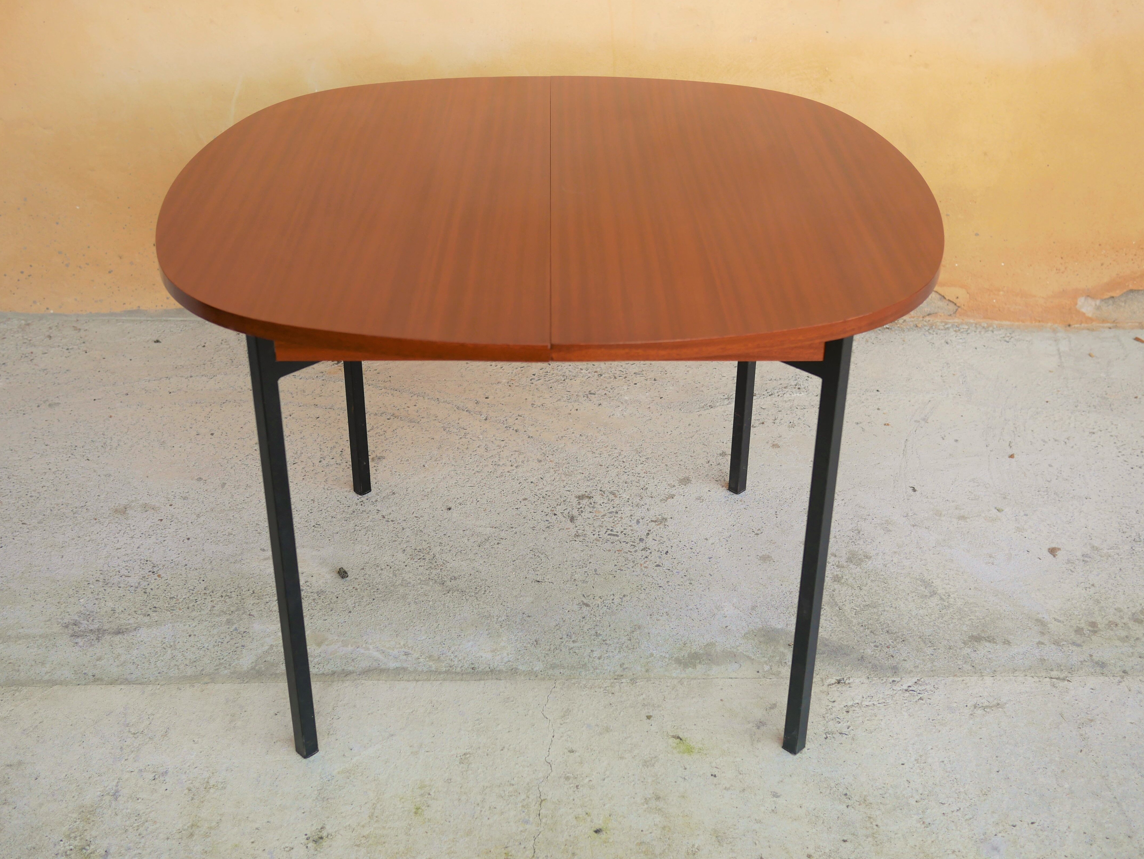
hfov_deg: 43.8
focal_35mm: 43
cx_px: 558
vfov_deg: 33.6
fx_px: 1422
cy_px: 422
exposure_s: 1/250
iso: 200
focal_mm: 20
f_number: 2.5
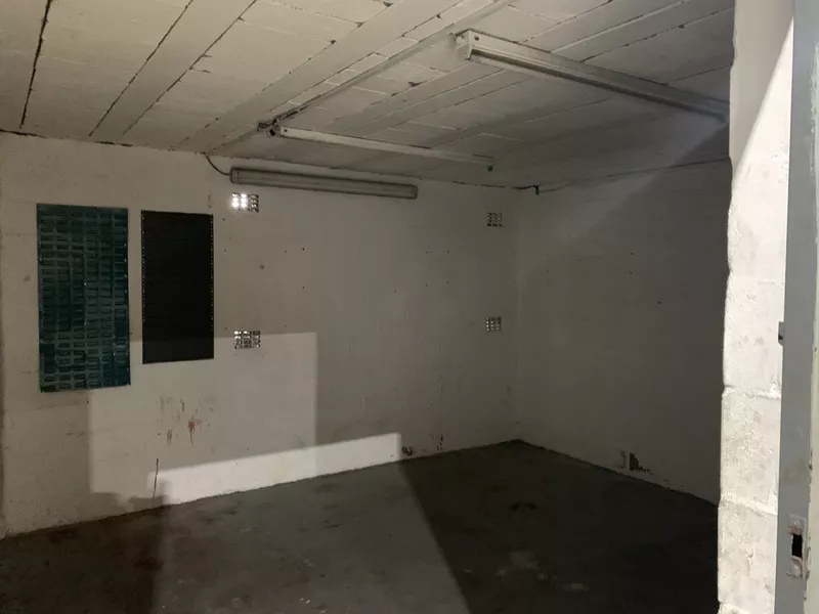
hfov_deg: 67.3
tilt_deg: -1.2
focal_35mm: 26
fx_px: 615
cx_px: 410
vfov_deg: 53.1
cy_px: 307
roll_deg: +0.0
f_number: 1.8
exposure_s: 1/27
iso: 800
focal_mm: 4.25
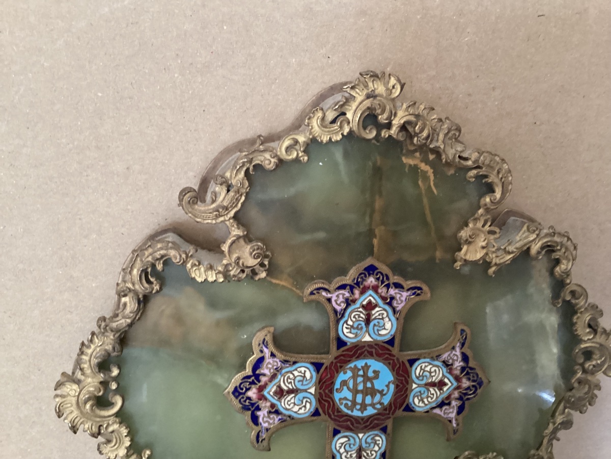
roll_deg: -7.1
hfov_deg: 58.4
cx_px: 306
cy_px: 230
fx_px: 547
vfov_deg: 45.4
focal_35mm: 31
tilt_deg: -34.2
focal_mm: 3.3
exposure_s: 1/25
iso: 640
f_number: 2.4
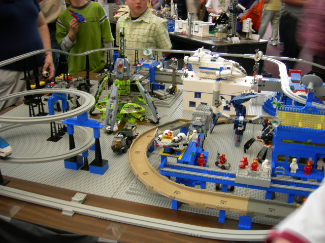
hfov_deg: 51.4
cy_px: 122
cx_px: 162
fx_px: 338
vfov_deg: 39.7
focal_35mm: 36
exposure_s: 1/5.6
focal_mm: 7.5
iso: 64
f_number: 2.7
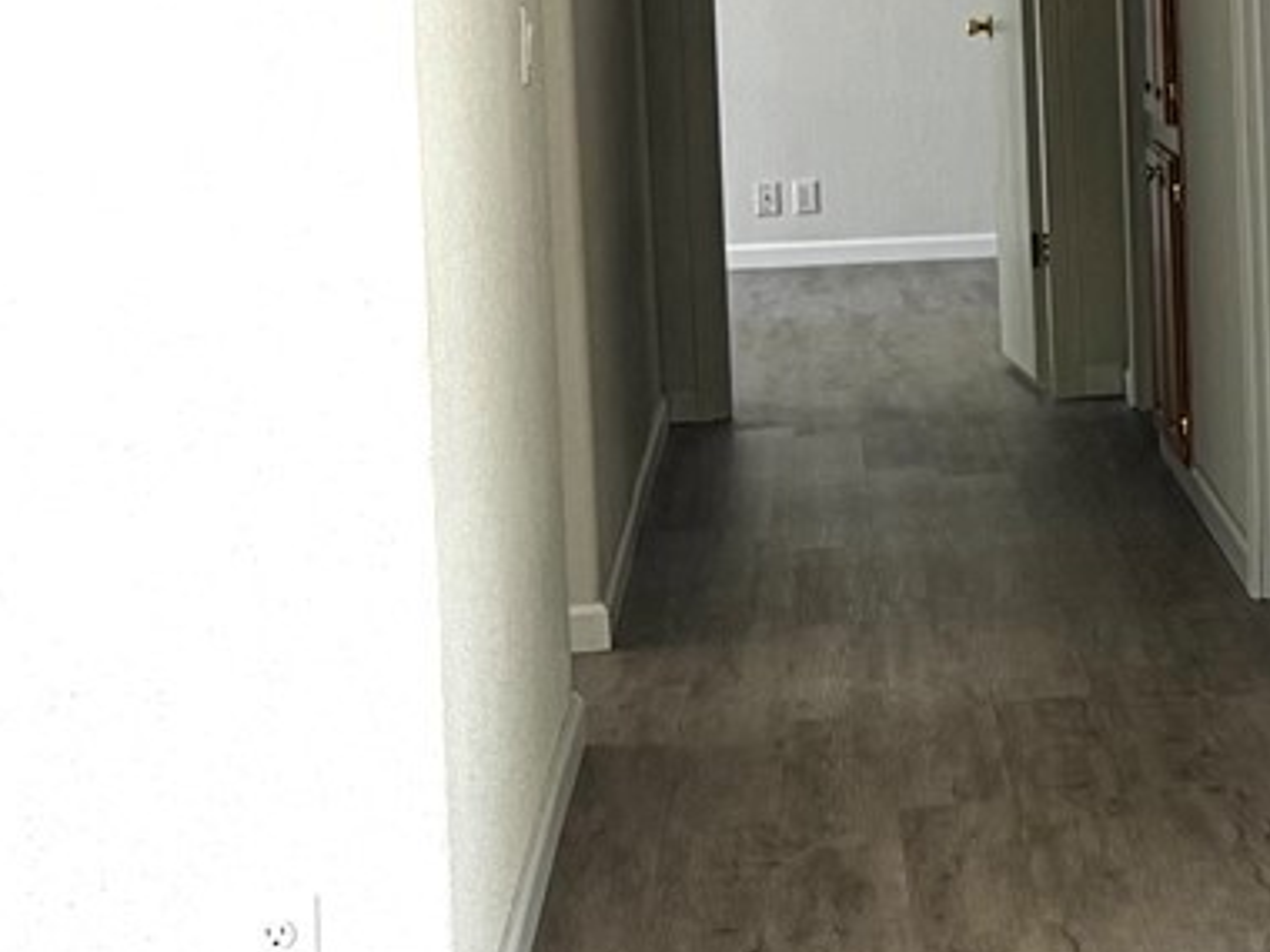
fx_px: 3706
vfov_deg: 14.6
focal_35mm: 101
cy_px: 170
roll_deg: +0.0
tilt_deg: -5.4
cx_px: 2664
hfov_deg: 15.1
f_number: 1.78
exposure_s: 1/62
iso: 200
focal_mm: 6.76
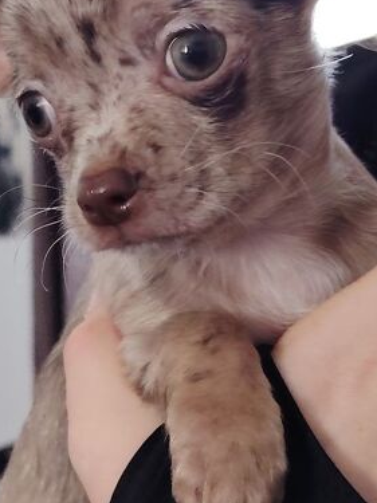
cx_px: 121
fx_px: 1191
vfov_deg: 23.8
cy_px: 270
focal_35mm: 82
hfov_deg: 17.9
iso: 2522
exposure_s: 1/100
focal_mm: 5.25
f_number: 1.75
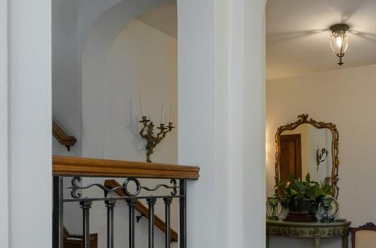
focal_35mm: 35
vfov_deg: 37.0
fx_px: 363
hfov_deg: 51.9
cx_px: 290
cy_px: 180
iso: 250
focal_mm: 13
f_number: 6.3
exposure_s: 1/20
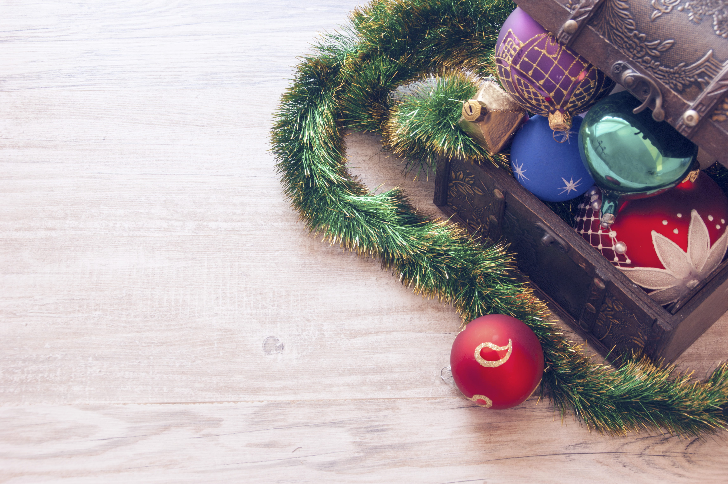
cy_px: 242
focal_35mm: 60
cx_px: 364
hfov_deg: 33.4
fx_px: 1213
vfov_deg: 22.6
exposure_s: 1
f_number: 8
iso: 100
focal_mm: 40
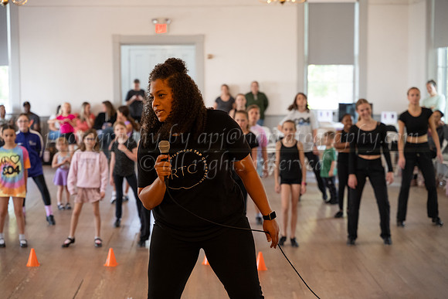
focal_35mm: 75
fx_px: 934
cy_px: 150
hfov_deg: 27.0
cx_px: 224
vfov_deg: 18.2
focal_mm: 75
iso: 1600
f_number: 4
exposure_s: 1/200
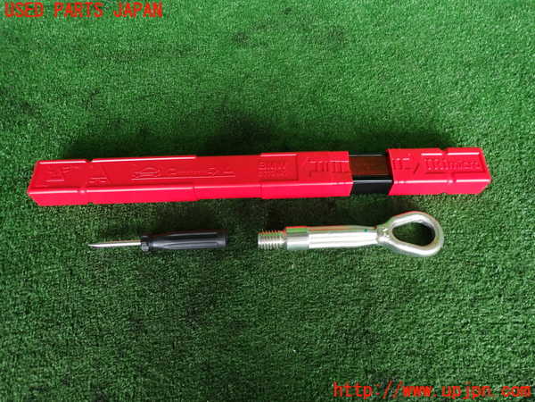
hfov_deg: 69.4
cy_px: 201
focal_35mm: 25
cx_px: 268
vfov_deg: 54.9
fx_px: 386
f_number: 2
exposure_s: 1/60
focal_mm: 4.5
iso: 160
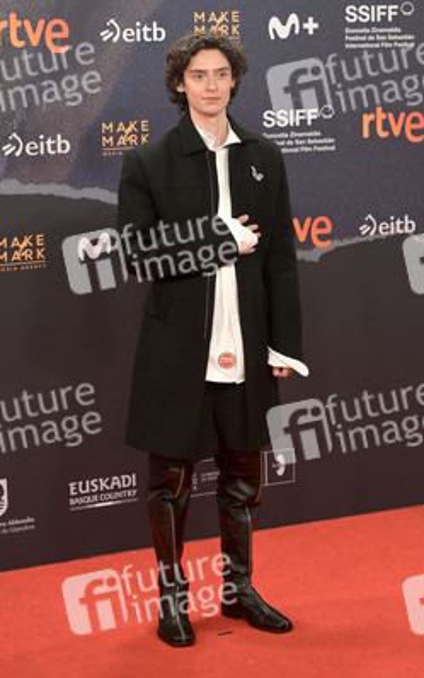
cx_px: 199
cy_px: 339
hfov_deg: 15.0
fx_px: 1607
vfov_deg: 23.8
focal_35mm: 87
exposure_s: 1/400
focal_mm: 85
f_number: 5
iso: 1250
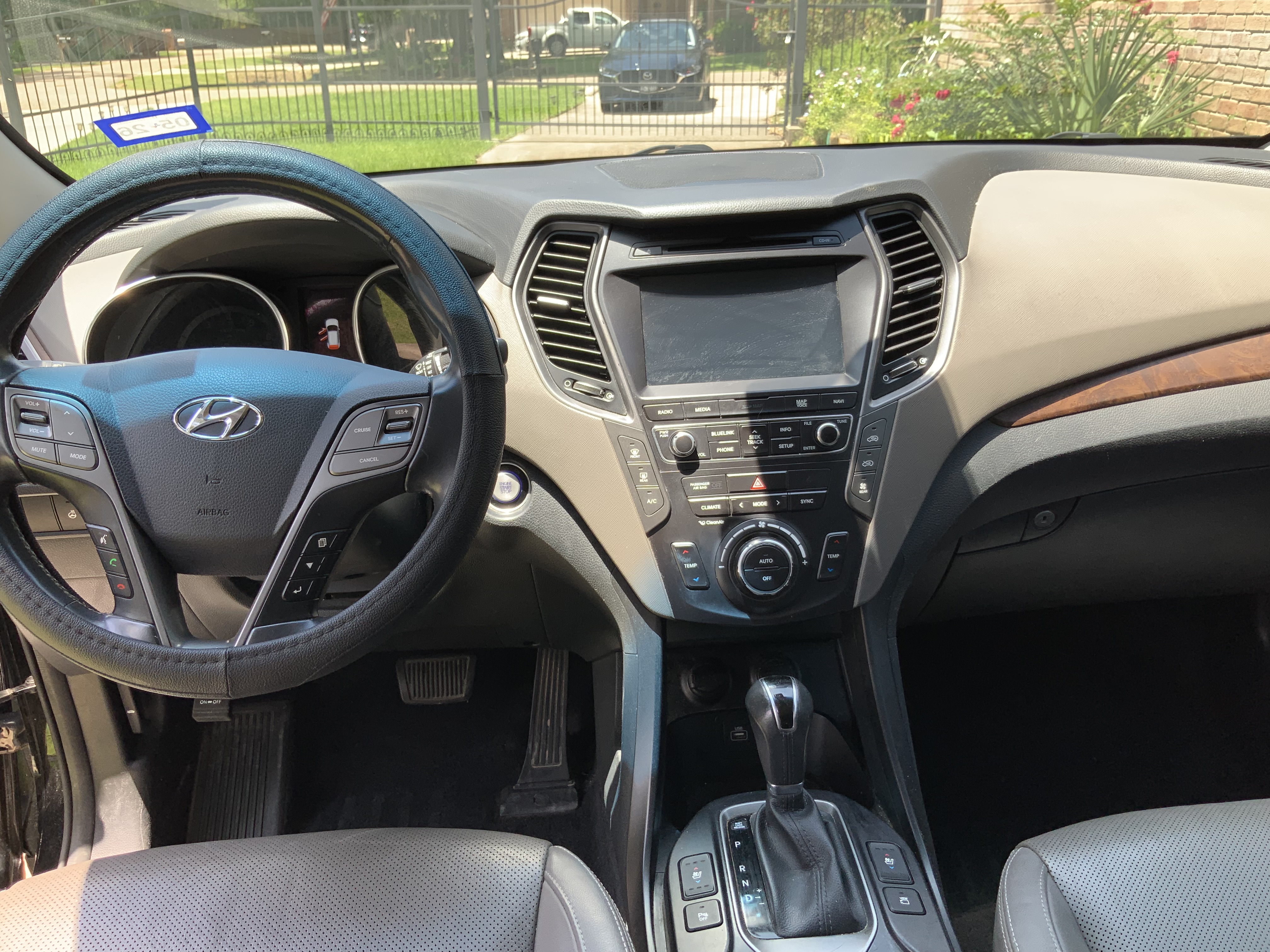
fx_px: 1064
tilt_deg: -23.8
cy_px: 476
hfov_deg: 61.7
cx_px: 635
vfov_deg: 48.2
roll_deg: -0.3
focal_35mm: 29
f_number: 1.8
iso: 16
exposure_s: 1/165
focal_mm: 3
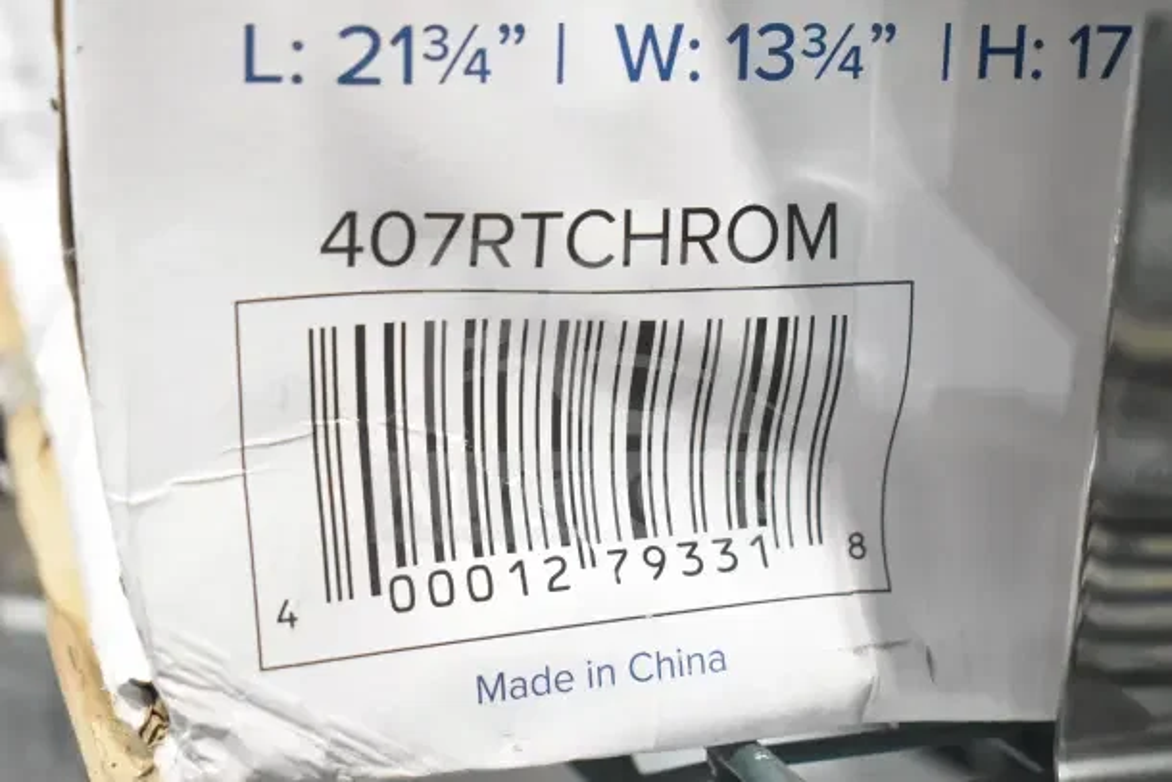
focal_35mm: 72
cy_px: 391
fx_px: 2344
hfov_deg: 28.1
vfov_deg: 18.9
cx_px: 586
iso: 7200
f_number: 5.3
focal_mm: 48
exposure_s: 1/80
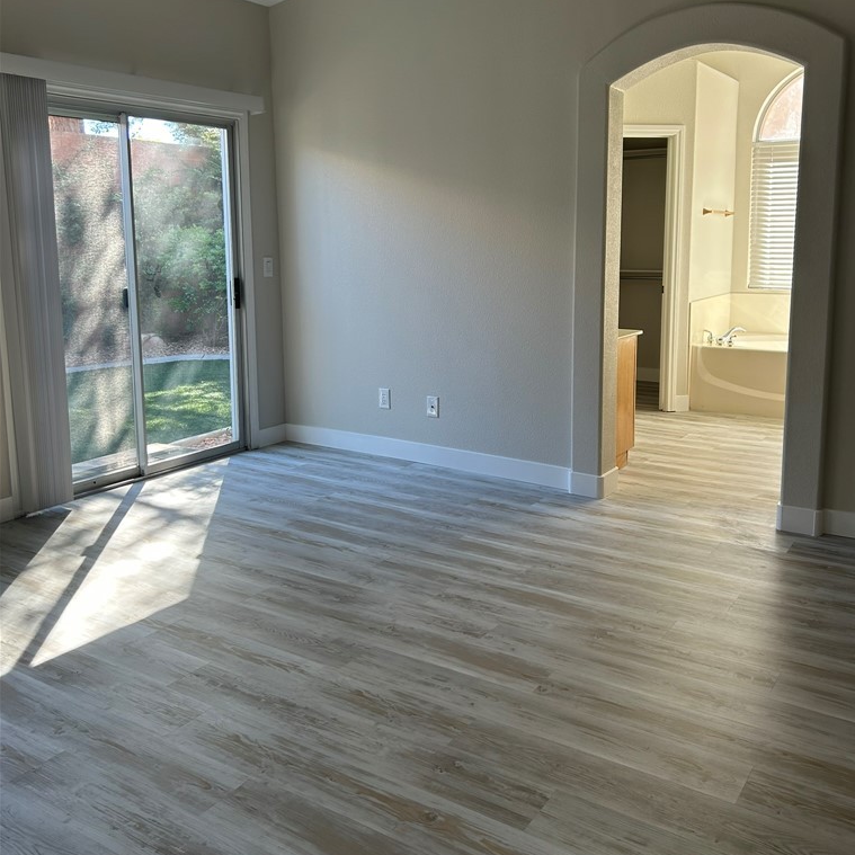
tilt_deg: -7.1
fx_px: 866
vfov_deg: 52.2
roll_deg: +0.4
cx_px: 431
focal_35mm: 31
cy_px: 349
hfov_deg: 52.5
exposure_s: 1/160
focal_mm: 5.7
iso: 50
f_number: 1.5
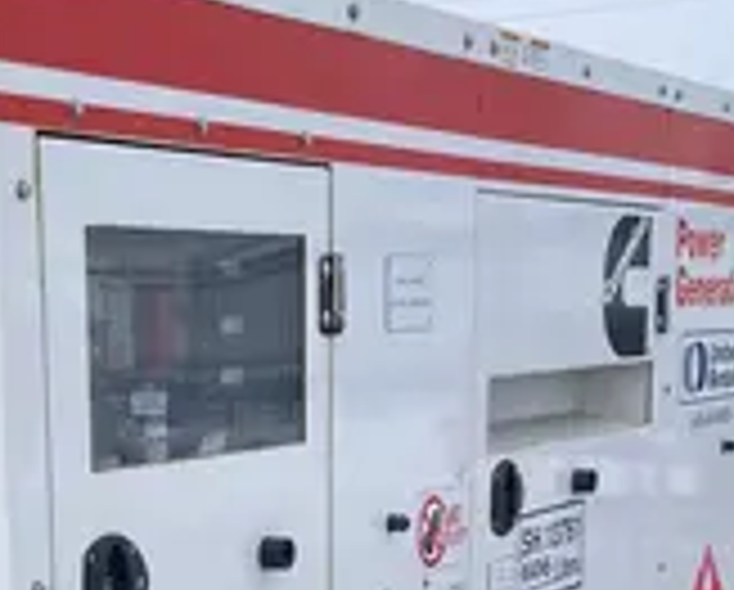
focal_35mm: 92
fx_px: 2002
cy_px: 808
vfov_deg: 15.8
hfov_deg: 20.5
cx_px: 131
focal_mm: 3.99
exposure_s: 1/787
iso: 20
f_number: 1.8
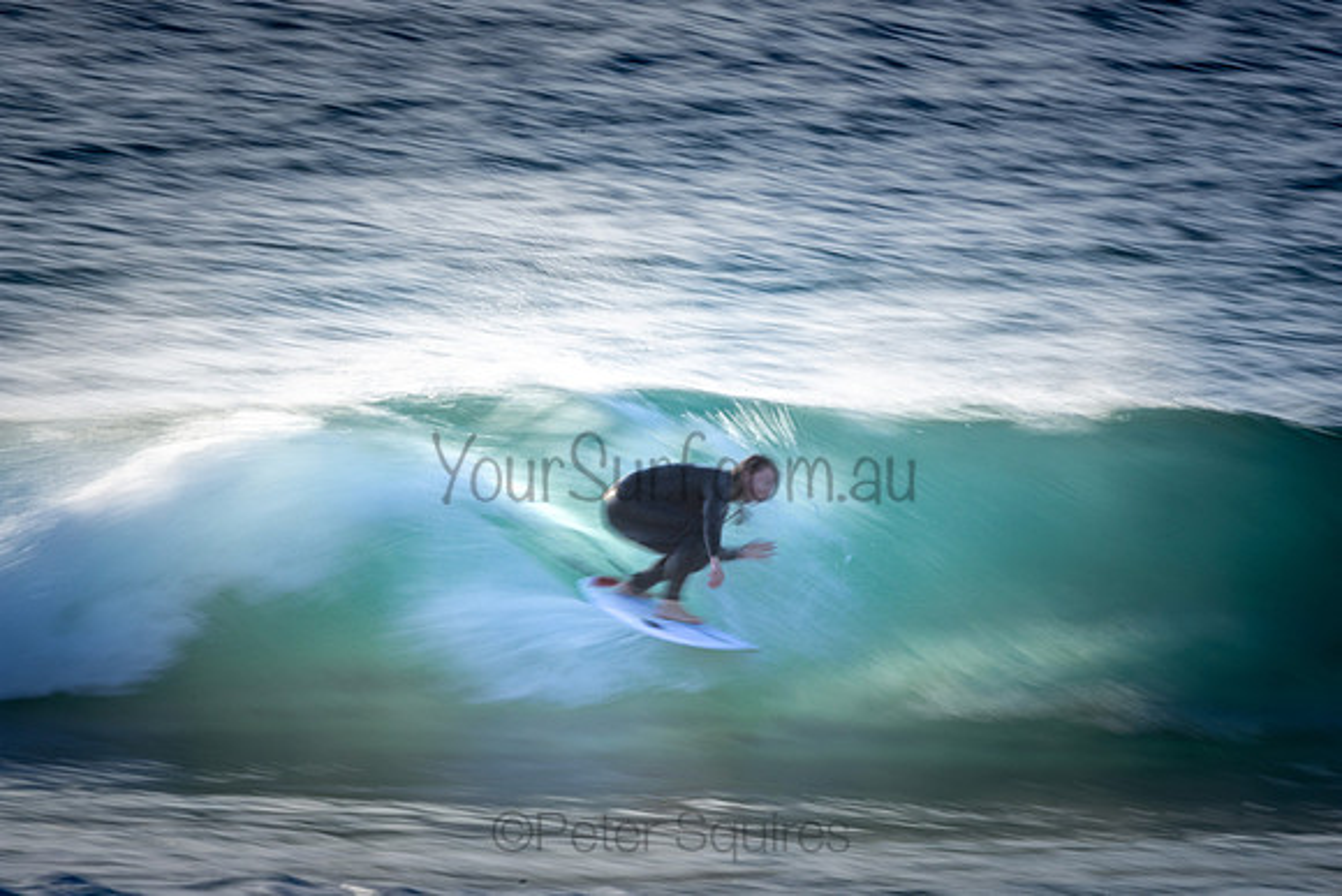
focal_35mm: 750
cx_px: 671
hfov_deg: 2.7
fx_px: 27964
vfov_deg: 1.8
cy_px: 448
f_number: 32
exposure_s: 1/20
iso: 125
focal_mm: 500
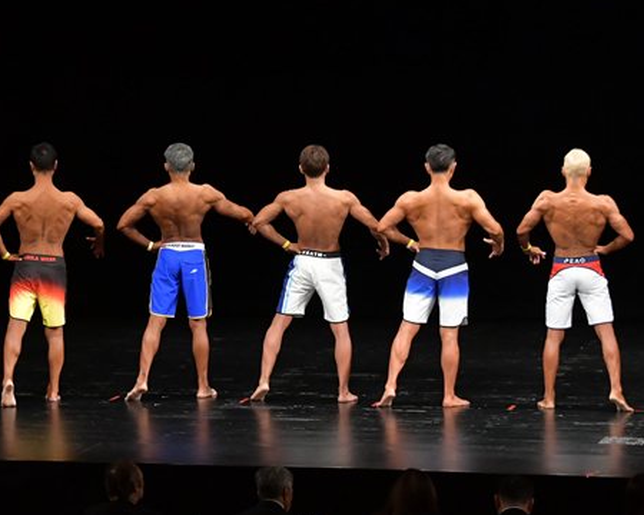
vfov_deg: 8.2
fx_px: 3602
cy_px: 195
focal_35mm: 189
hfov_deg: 10.2
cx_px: 184
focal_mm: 78
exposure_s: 1/400
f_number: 5.6
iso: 3200
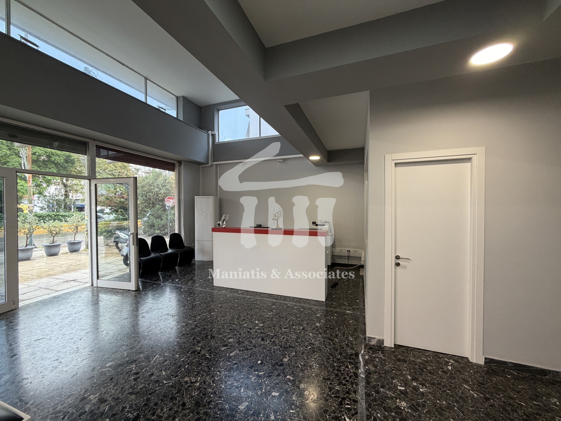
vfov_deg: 85.7
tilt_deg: -0.5
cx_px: 280
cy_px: 210
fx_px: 227
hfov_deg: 102.1
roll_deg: -0.3
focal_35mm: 14
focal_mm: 2.22
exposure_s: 1/50
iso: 200
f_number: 2.2
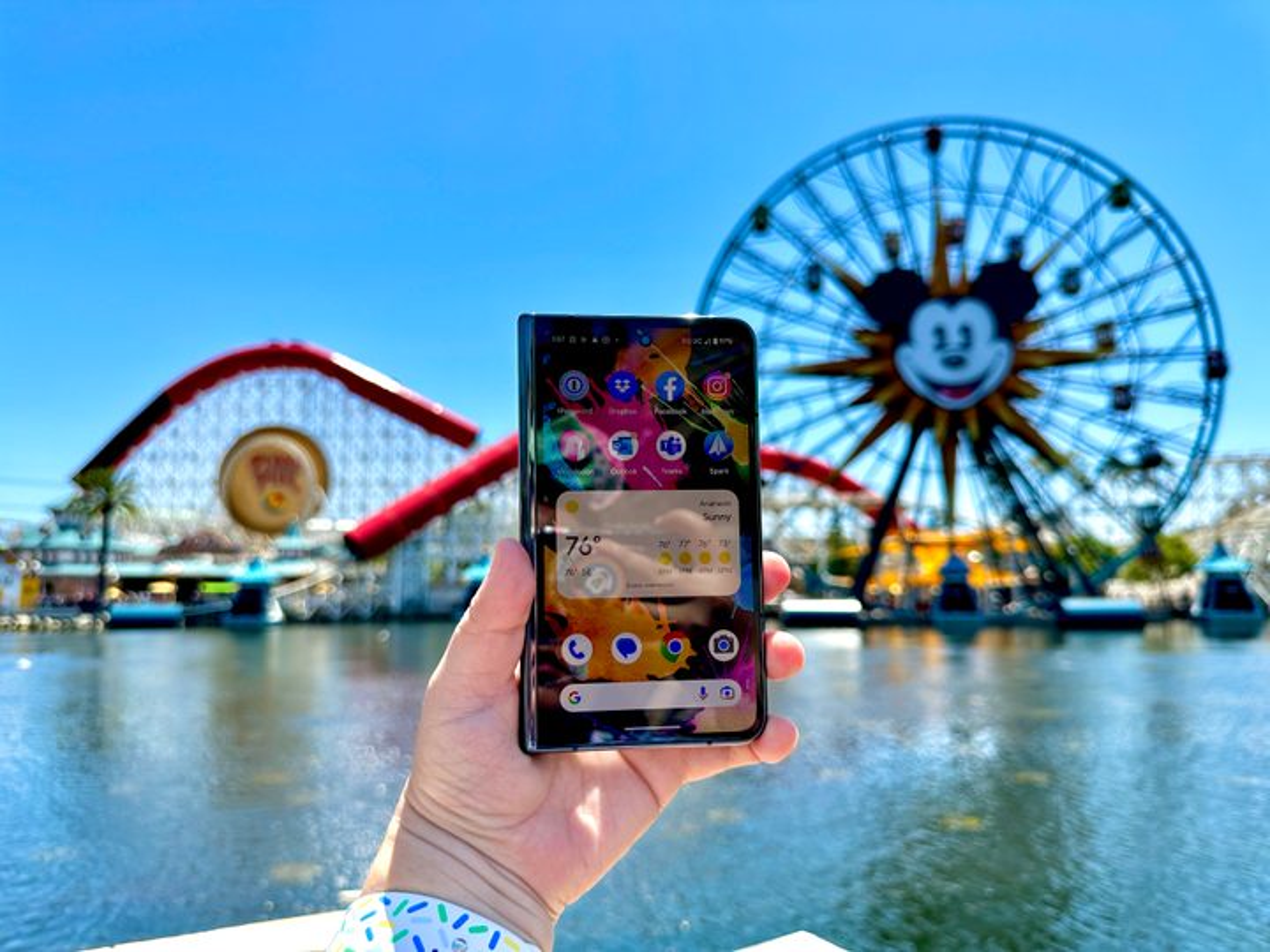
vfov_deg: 56.8
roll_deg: -0.4
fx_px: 881
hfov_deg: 71.6
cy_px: 476
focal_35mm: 24
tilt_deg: +5.7
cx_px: 635
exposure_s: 1/3472
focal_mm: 6.86
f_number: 1.78
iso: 80
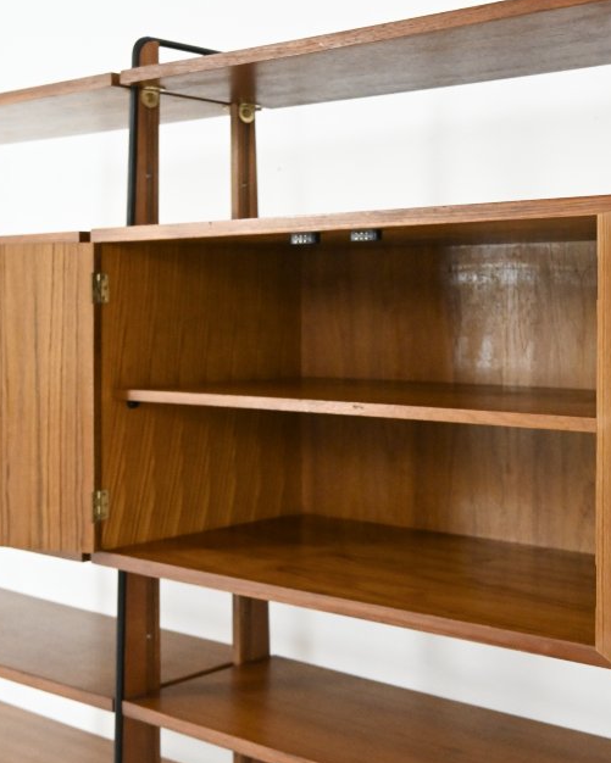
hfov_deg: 28.1
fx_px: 1220
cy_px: 456
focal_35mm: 54
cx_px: 365
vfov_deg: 34.6
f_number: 3.5
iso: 2500
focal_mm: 20
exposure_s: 1/125
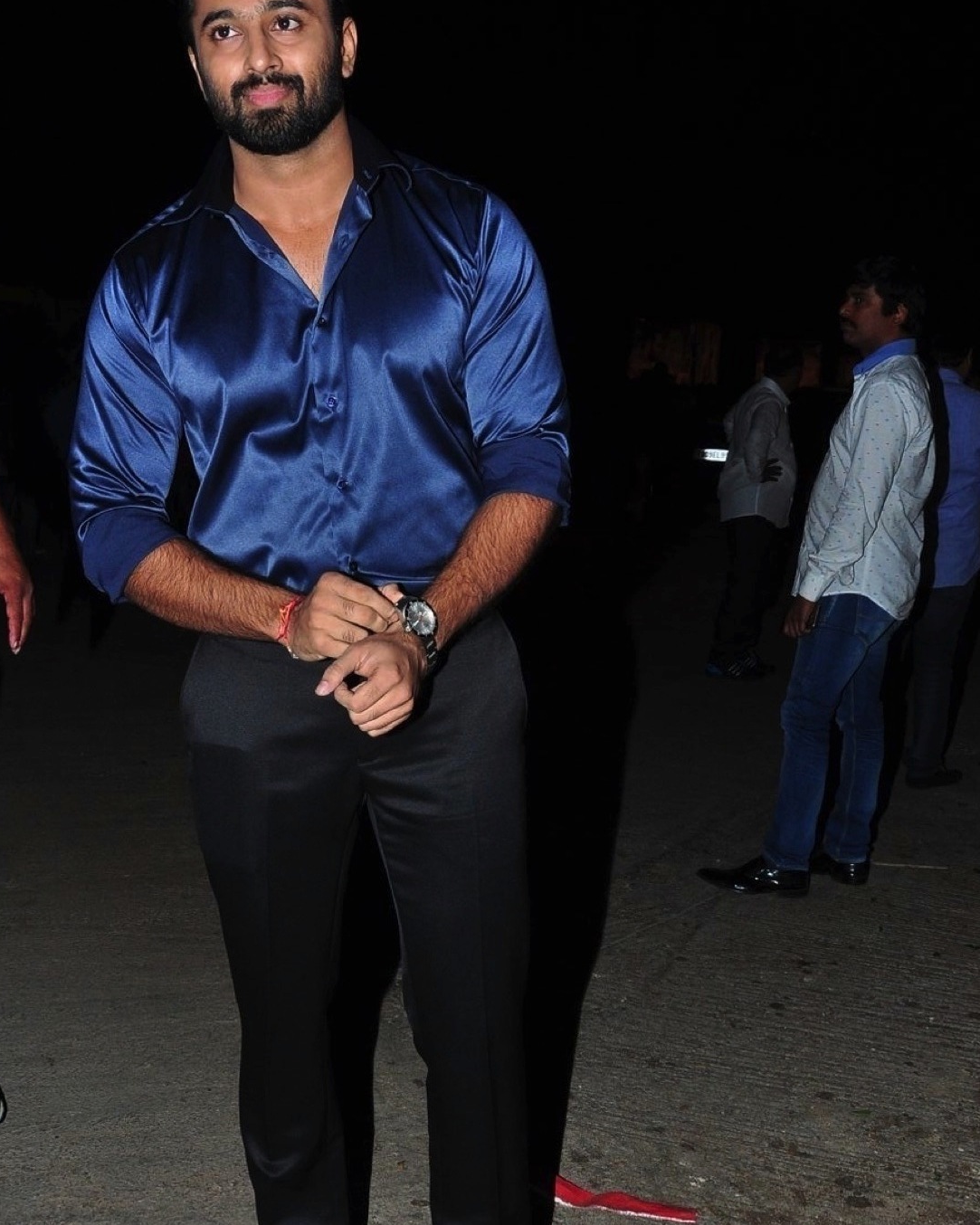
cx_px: 490
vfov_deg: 43.1
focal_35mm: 43
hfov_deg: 35.1
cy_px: 688
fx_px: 1547
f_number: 8
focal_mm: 21
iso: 500
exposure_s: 1/125
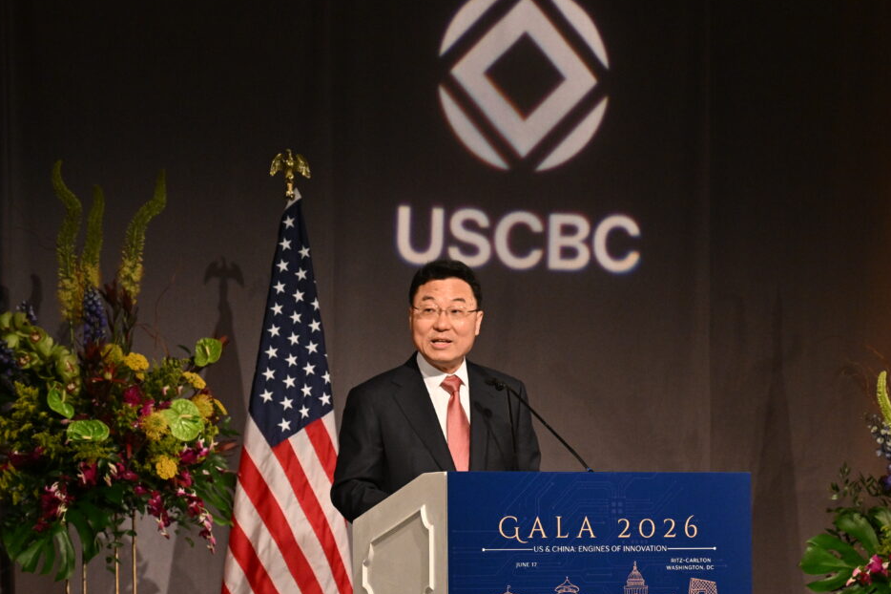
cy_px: 471
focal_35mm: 143
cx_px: 601
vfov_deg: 9.6
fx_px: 3538
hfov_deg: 14.3
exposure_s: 1/250
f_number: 5.6
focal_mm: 89
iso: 3200
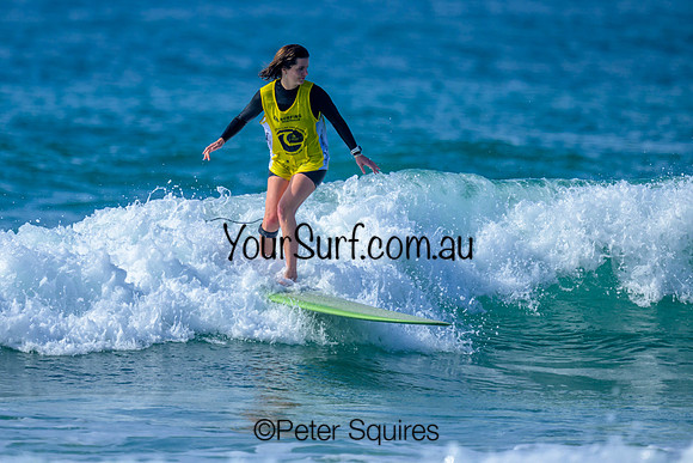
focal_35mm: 1100
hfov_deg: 1.9
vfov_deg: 1.3
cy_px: 180
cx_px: 217
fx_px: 21178
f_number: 6.3
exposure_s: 1/2000
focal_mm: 800
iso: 250
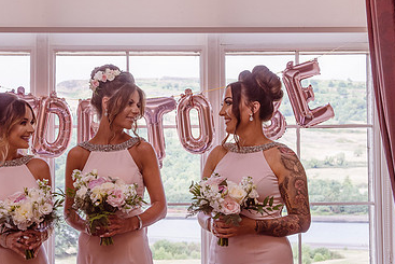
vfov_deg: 18.0
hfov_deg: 26.4
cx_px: 122
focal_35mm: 76
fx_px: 834
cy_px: 138
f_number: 5.6
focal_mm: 45
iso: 320
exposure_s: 1/250
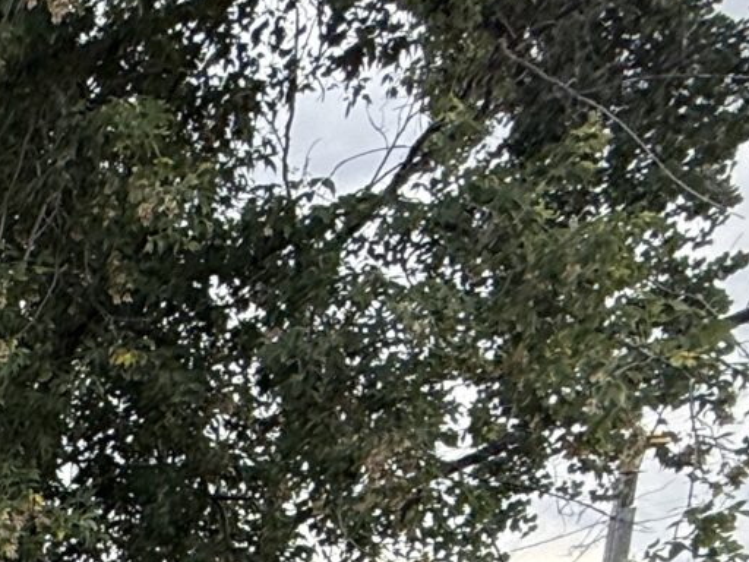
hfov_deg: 19.0
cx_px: -693
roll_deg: +0.4
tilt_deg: -11.9
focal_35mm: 70
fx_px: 1515
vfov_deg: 16.4
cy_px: 1105
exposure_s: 1/498
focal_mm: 2.22
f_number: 2.2
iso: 64
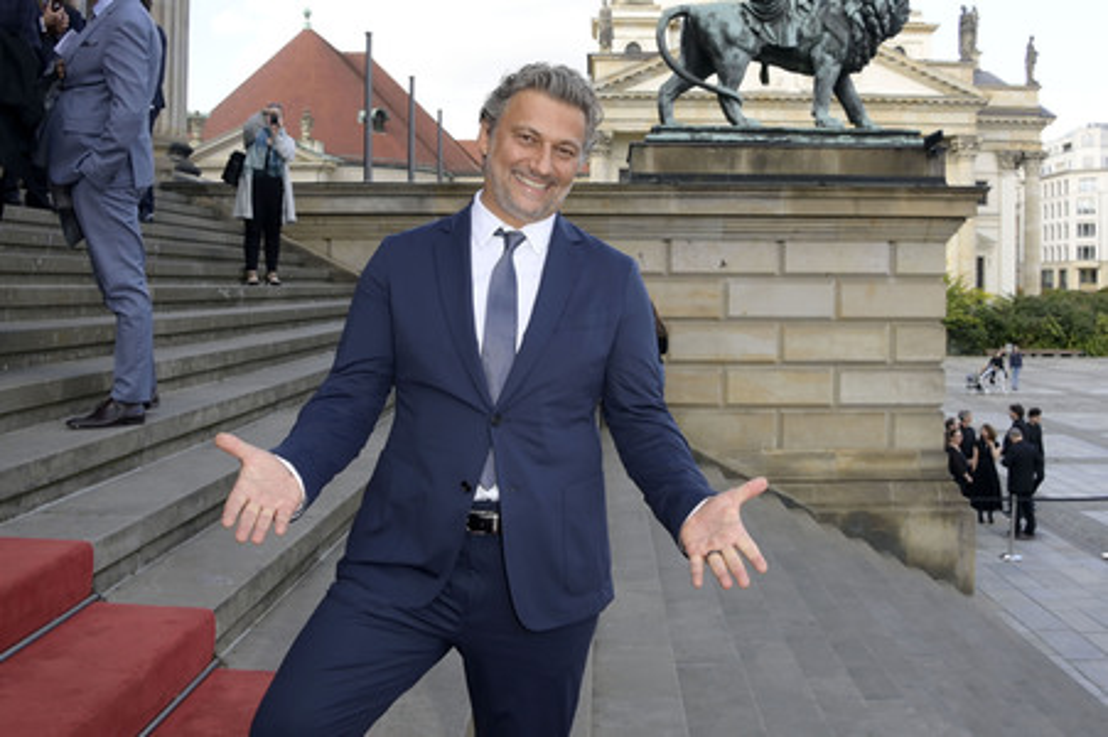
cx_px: 554
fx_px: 861
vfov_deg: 46.3
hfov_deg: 65.5
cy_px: 368
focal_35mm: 28
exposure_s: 1/200
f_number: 7.1
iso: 400
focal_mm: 28
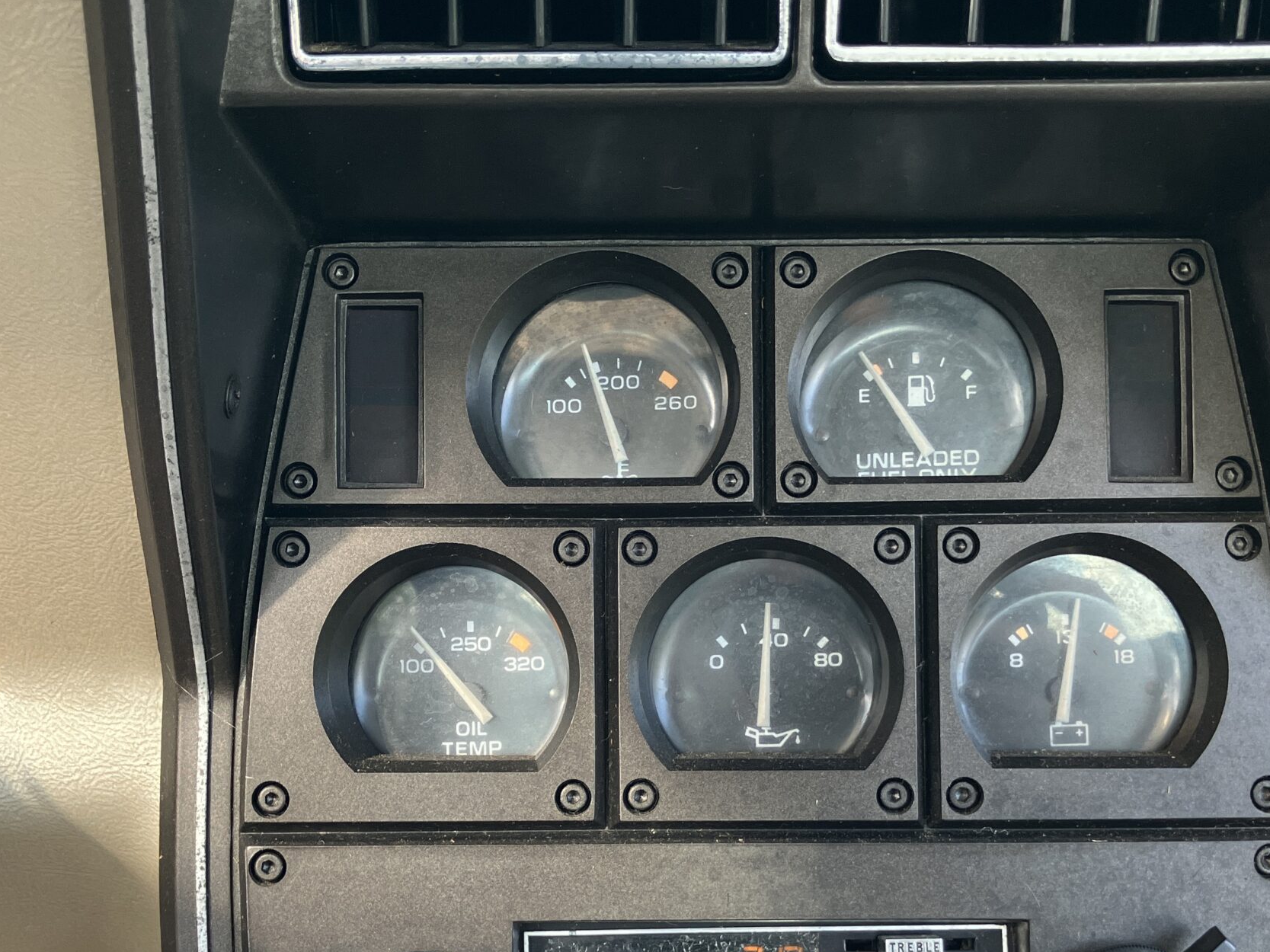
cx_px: 606
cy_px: 692
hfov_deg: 43.8
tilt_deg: -17.1
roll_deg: +0.7
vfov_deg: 33.1
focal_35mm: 43
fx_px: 1577
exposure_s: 1/98
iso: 80
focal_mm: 3.99
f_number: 1.8
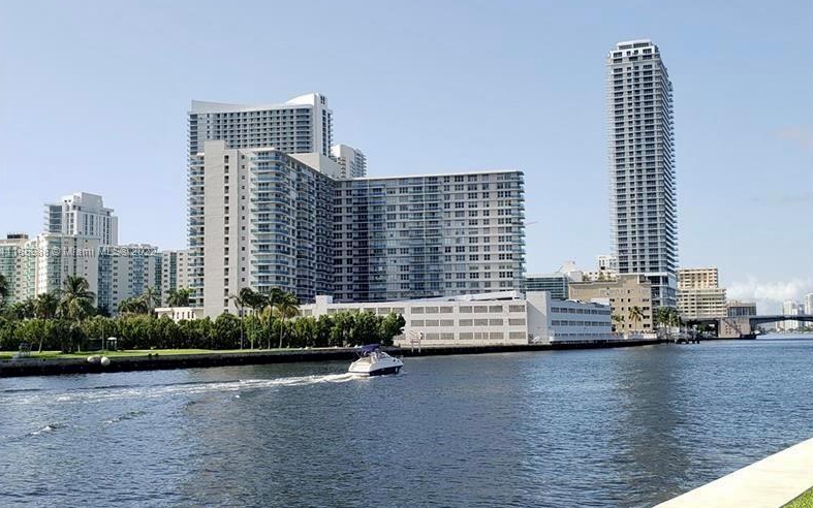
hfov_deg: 66.5
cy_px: 252
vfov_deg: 44.5
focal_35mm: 28
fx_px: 620
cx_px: 403
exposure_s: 1/1099
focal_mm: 4.3
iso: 50
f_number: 2.4
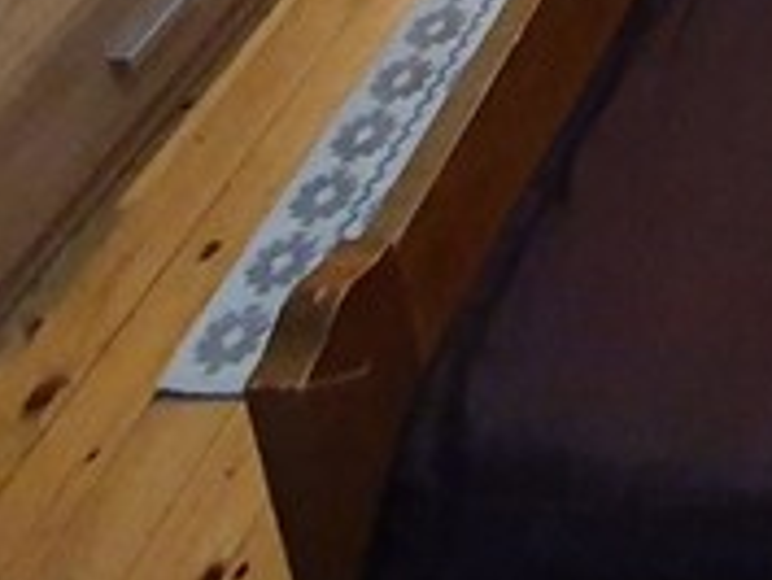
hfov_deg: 20.8
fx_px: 1674
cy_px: -907
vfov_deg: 13.2
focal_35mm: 75
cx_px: 1252
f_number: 2.2
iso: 320
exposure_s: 1/33
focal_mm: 1.8
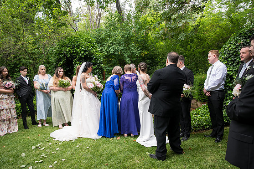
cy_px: 83
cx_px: 124
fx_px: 176
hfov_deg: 71.5
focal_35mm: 25
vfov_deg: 51.3
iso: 1000
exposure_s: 1/400
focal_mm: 24
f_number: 4
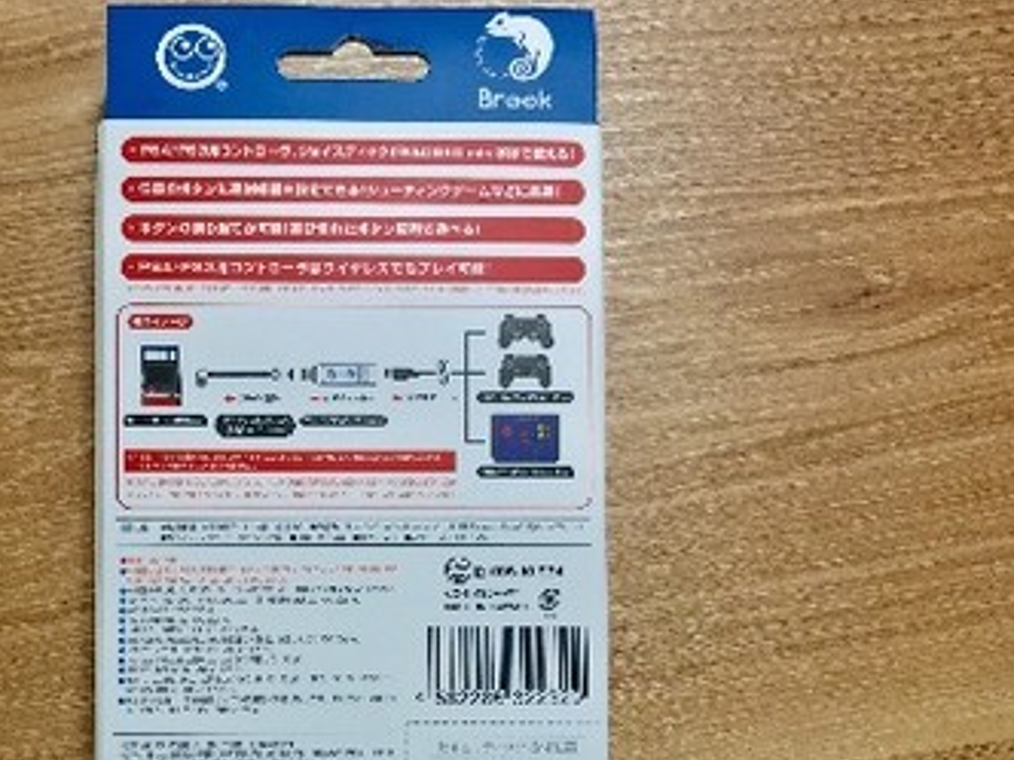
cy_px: 501
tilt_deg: -87.7
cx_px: 339
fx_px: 1113
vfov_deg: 37.4
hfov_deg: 48.2
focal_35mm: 38
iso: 32
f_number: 1.8
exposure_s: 1/50
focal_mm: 3.99
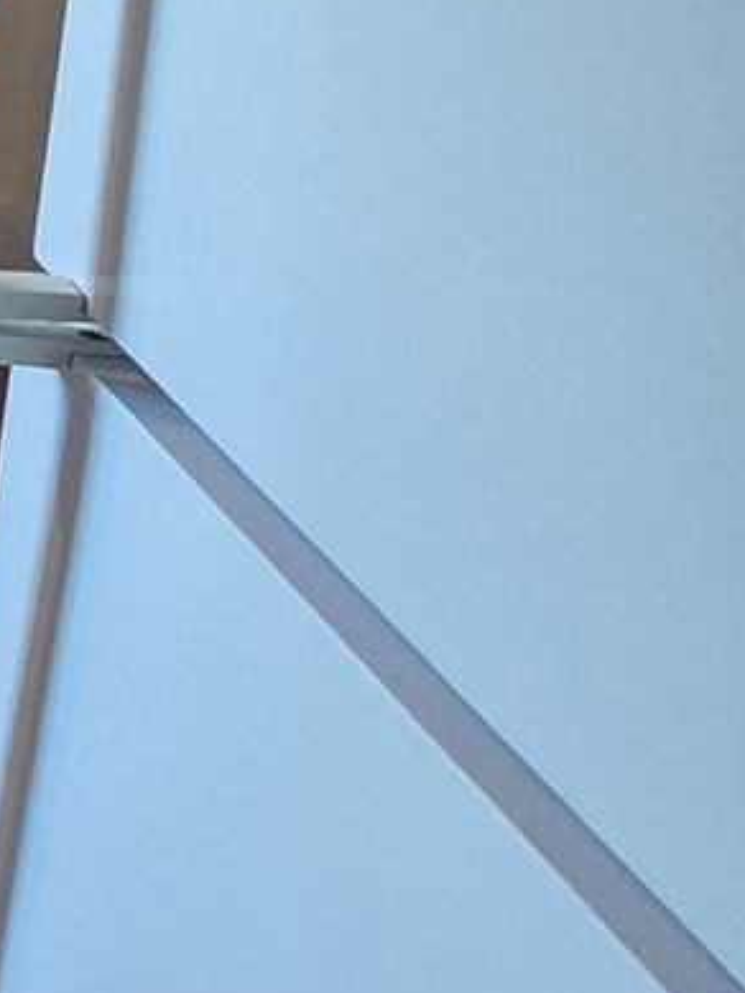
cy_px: 10
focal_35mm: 77
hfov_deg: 11.7
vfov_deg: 24.2
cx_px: -1416
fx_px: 2208
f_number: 2.2
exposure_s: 1/60
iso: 500
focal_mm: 2.2
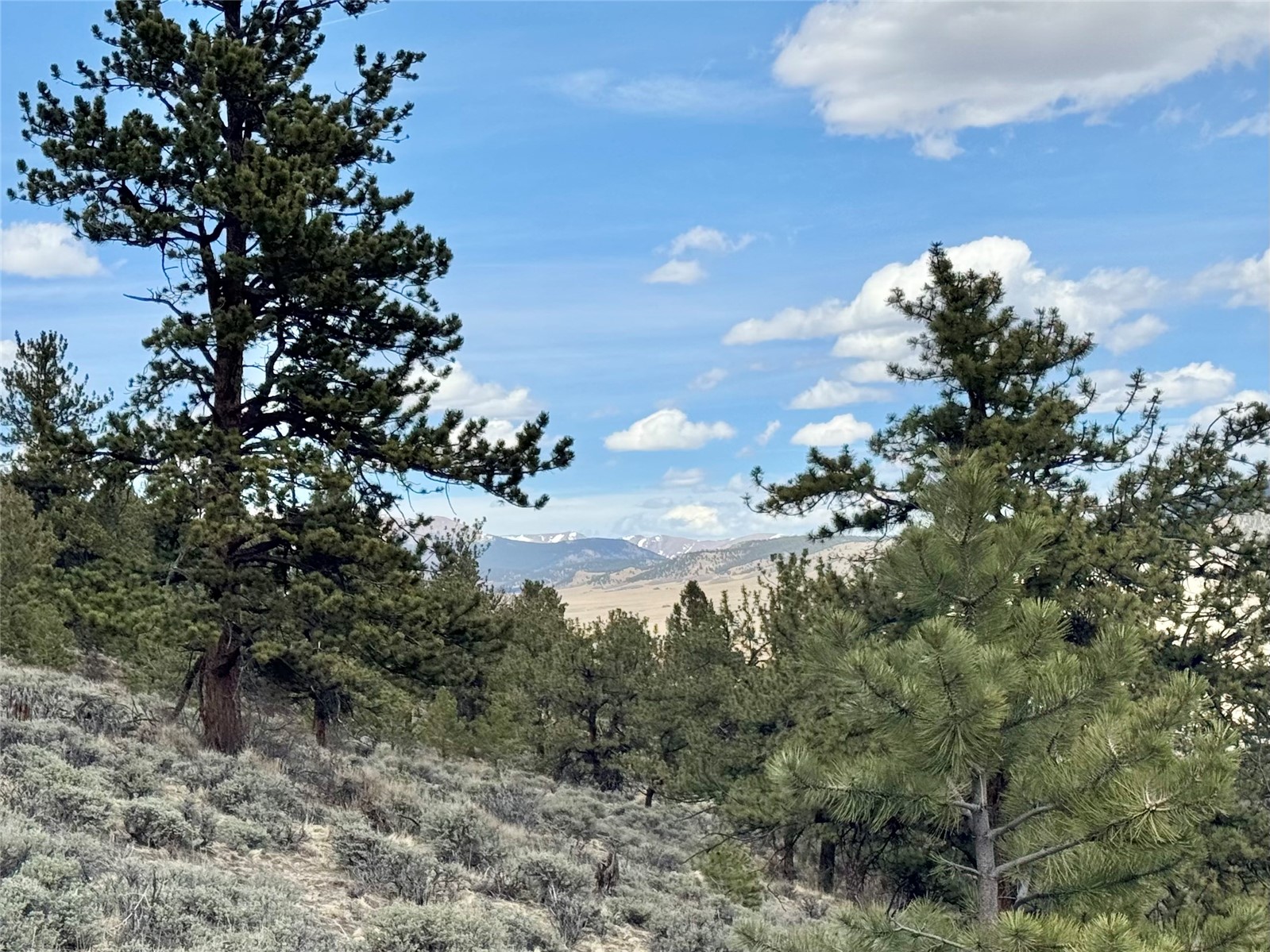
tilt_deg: +0.6
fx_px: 1761
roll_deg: +1.7
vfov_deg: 30.3
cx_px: 635
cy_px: 476
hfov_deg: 39.7
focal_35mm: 48
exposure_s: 1/4608
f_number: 1.78
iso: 64
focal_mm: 6.76
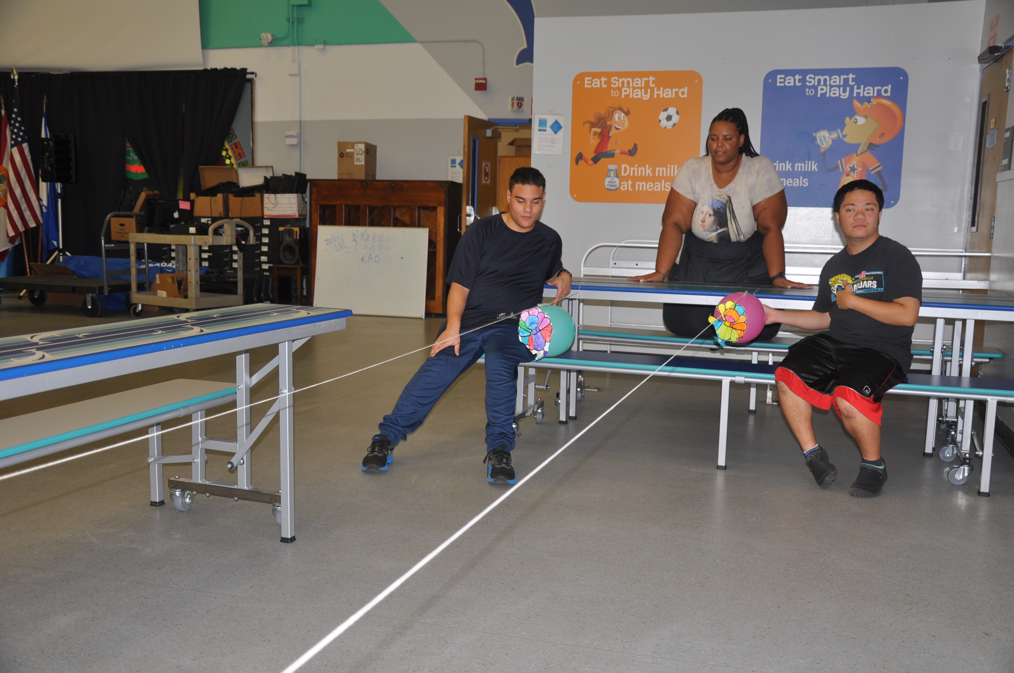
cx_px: 507
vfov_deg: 36.8
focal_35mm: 36
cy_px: 336
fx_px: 1013
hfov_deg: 53.2
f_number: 3.8
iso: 200
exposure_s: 1/60
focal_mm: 24
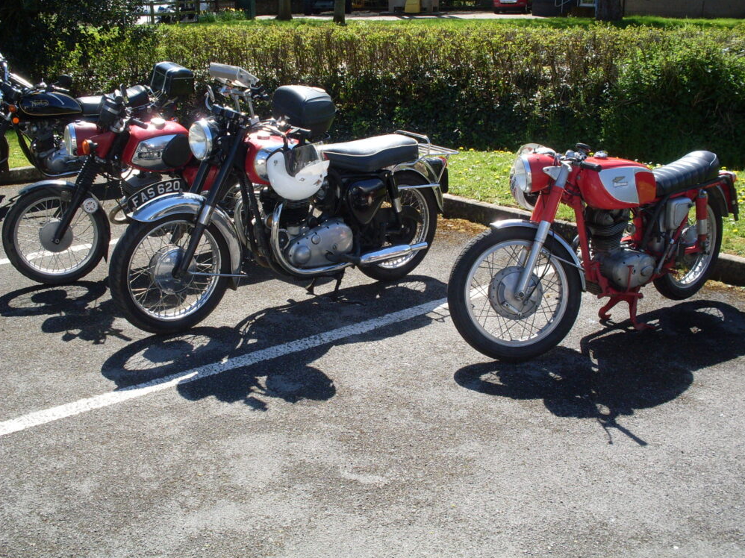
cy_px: 274
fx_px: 839
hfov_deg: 47.9
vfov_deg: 36.8
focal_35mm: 39
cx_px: 377
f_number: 8.4
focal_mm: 6.3
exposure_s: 1/90
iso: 80
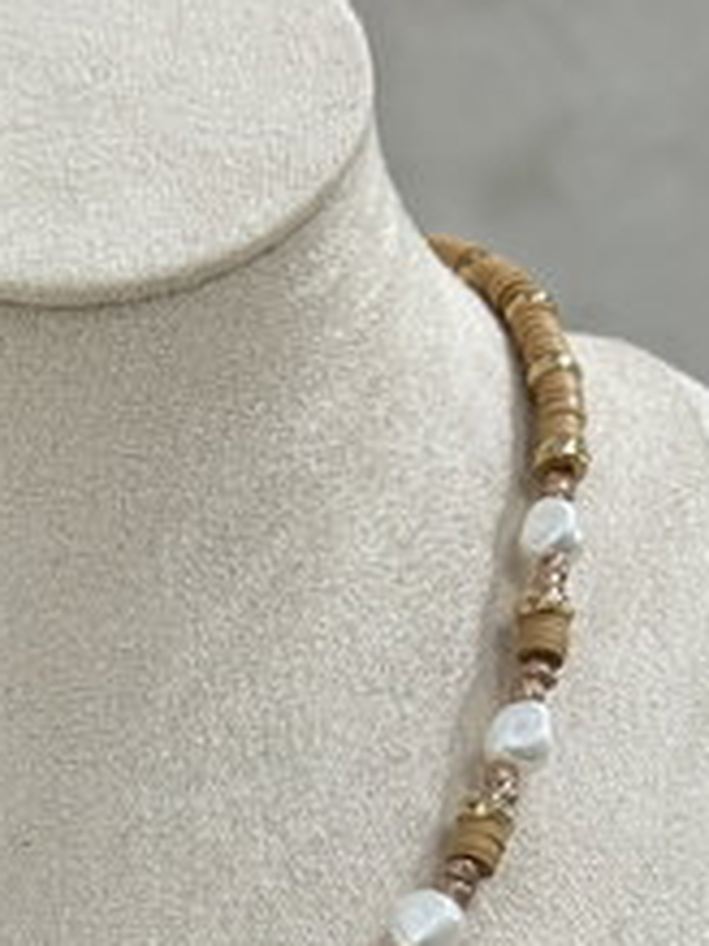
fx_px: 3198
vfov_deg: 16.6
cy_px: 901
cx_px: 9
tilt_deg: -8.1
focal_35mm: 117
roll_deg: -1.3
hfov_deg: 12.5
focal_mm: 6.76
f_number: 1.78
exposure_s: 1/50
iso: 100
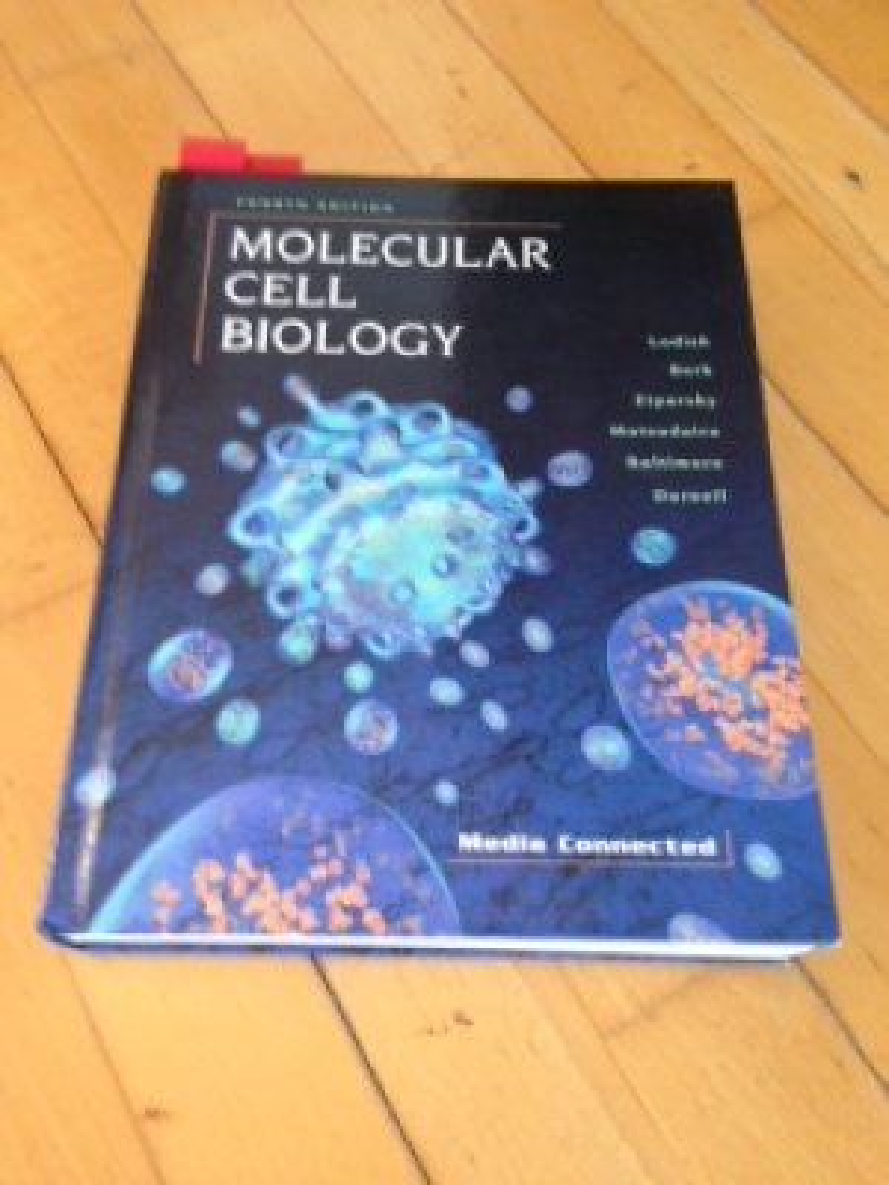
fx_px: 1130
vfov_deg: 55.4
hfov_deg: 42.9
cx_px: 444
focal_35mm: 33
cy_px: 592
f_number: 2.4
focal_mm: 4.13
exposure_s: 1/20
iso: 250
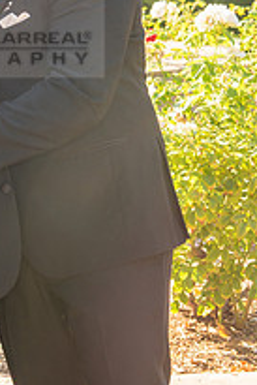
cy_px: 33
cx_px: -54
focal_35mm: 136
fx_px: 1454
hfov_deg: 9.9
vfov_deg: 14.9
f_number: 5.6
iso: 200
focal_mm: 48
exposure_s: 1/250
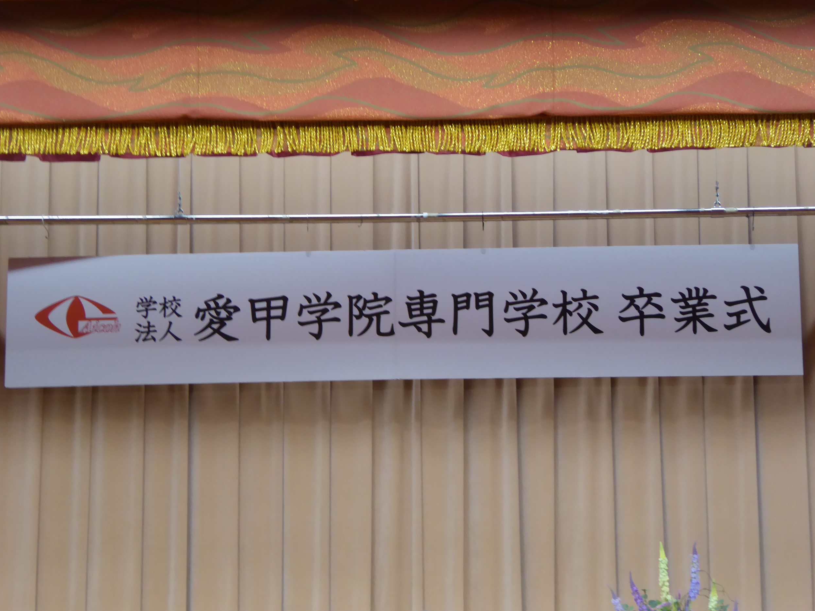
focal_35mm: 120
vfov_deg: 12.3
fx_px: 2825
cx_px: 410
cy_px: 312
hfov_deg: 16.4
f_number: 5.1
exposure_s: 1/13
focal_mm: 19
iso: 400
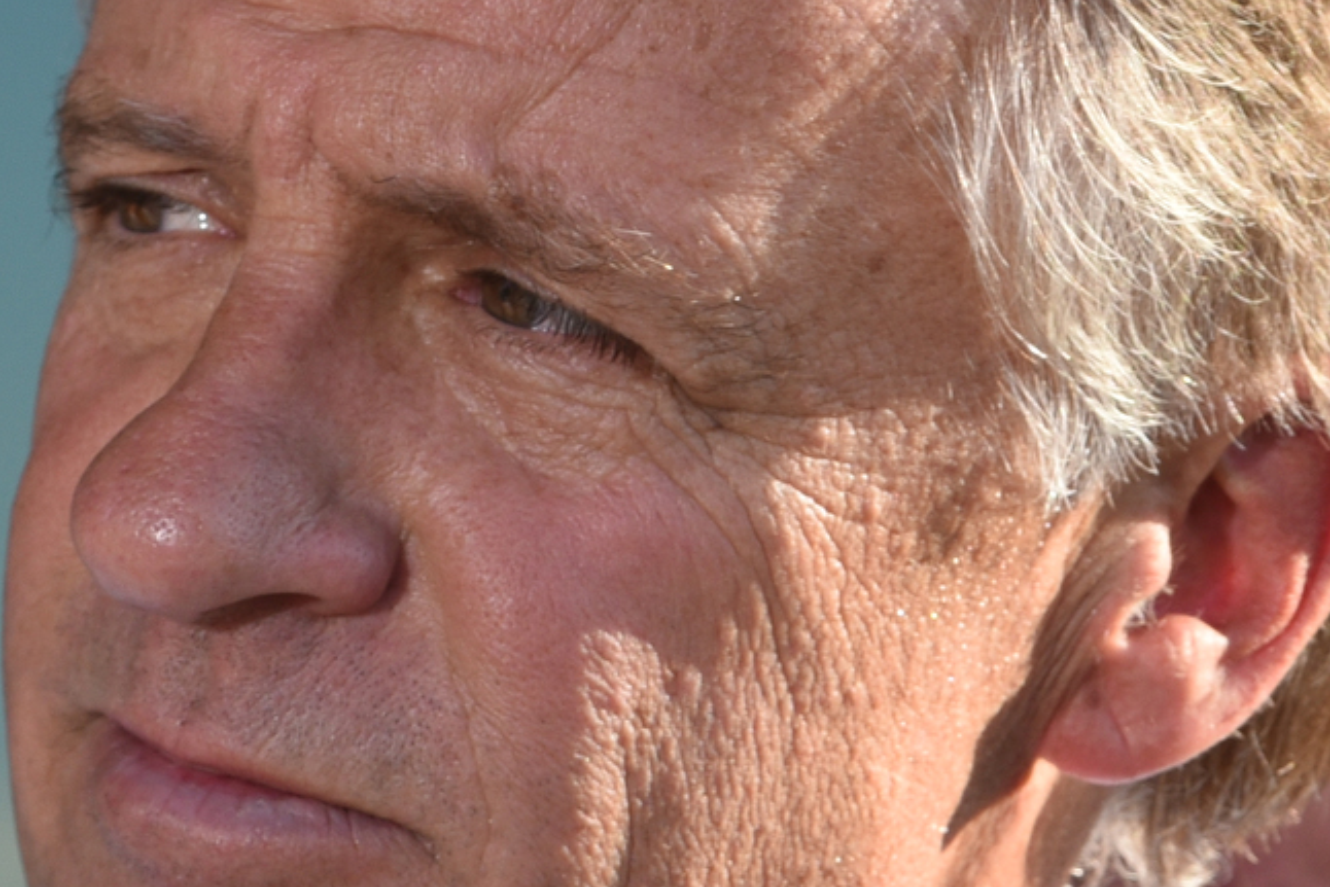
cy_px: 875
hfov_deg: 3.7
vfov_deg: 2.5
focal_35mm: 557
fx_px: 20581
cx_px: -609
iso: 400
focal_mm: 150
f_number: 13
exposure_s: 1/250
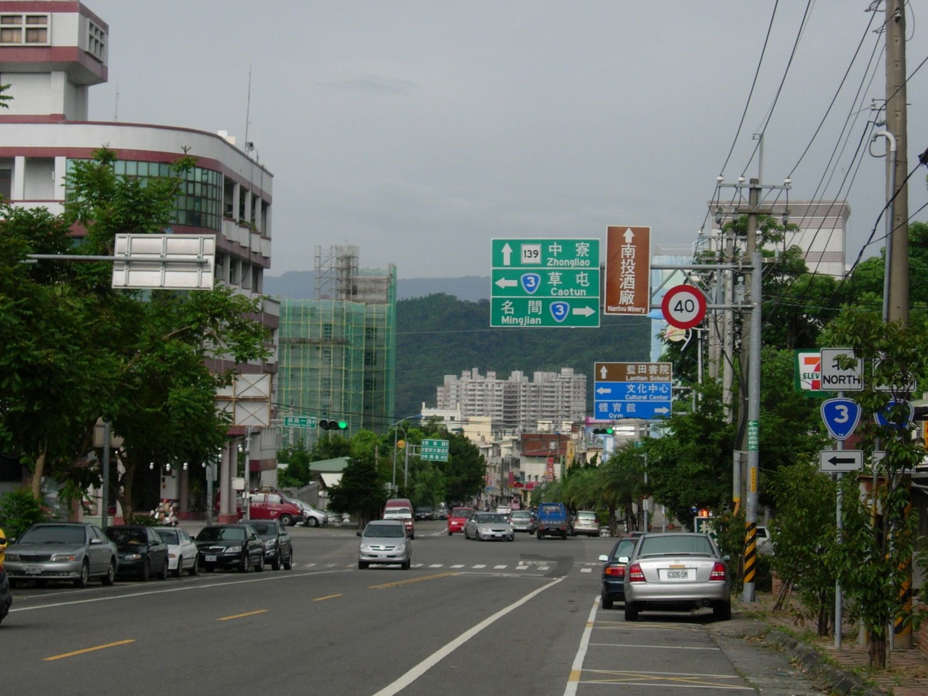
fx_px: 2333
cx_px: 390
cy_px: 367
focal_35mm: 87
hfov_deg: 22.5
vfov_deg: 17.0
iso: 64
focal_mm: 14.9
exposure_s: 1/609
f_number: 3.7
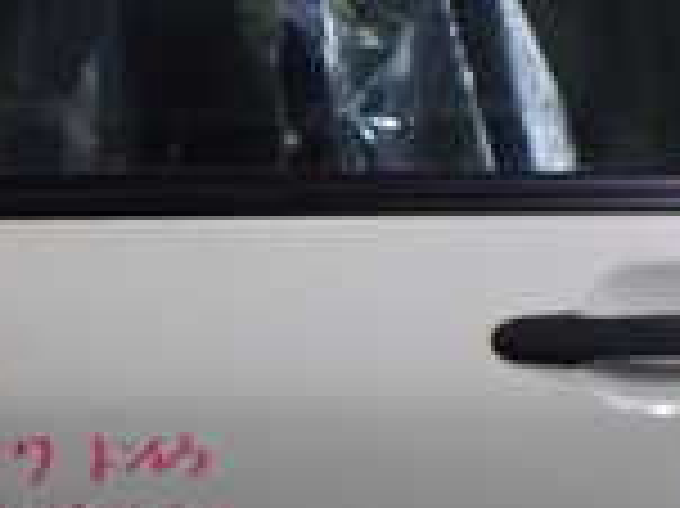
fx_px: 2336
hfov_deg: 16.4
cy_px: 292
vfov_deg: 12.4
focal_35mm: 119
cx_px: 72
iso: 400
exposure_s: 1/125
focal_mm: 5.4
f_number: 2.3
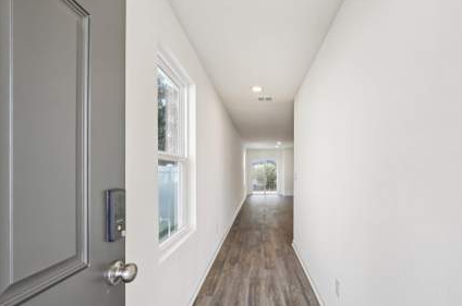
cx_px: 258
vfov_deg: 70.0
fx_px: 218
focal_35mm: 17
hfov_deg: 93.0
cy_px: 172
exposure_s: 1/50
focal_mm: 10
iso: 400
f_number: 8
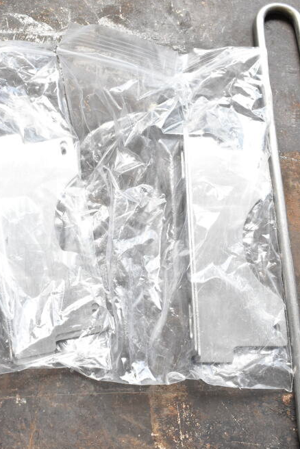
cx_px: 101
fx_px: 574
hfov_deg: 29.1
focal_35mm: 46
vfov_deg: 42.7
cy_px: 222
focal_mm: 22
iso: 1600
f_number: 7.1
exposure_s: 1/200
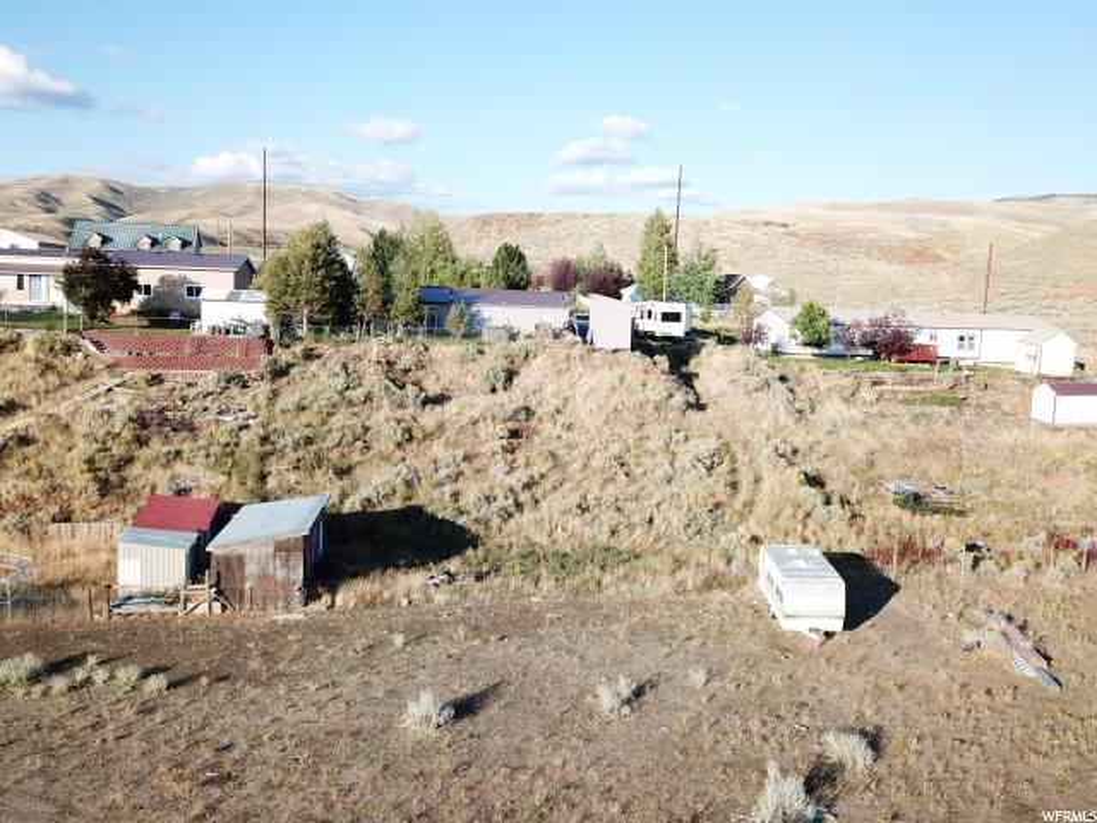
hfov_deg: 67.3
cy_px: 412
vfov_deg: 53.1
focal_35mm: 26
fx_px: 824
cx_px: 548
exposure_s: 1/50
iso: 110
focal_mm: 4.73
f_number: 2.2
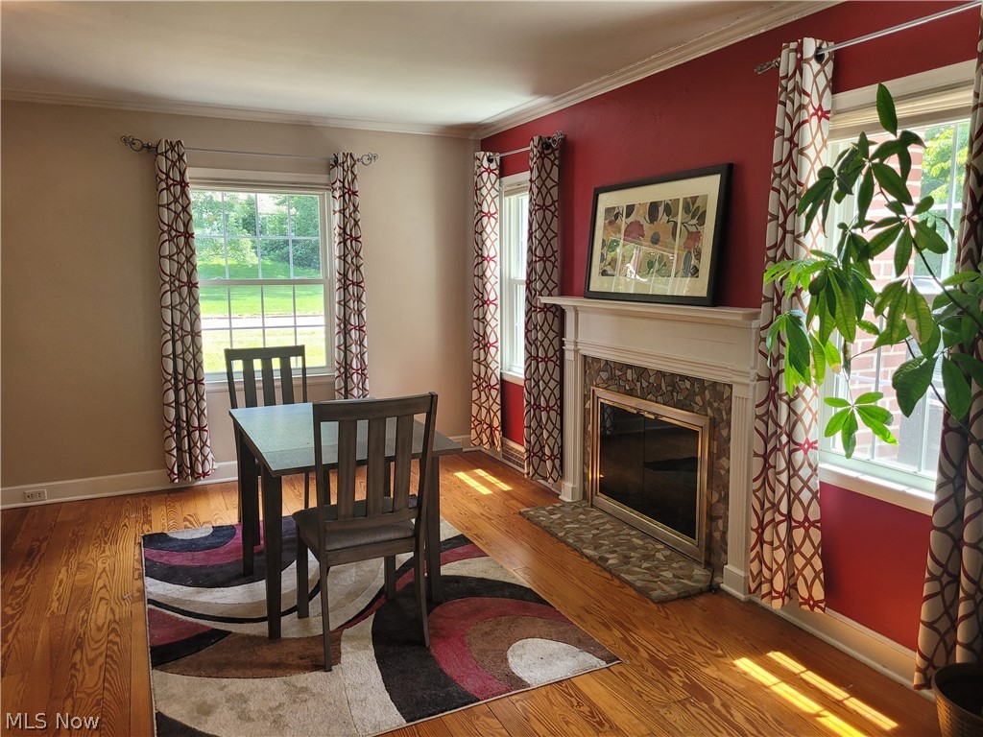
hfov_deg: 67.3
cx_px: 492
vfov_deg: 53.1
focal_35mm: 26
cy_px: 368
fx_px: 738
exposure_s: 1/120
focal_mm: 5.4
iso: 160
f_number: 1.8
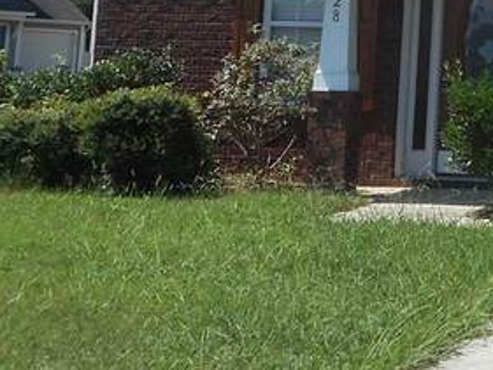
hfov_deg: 16.4
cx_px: 616
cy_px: -189
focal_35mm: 114
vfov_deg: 12.4
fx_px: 1624
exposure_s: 1/640
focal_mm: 4.5
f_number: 3.7
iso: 80
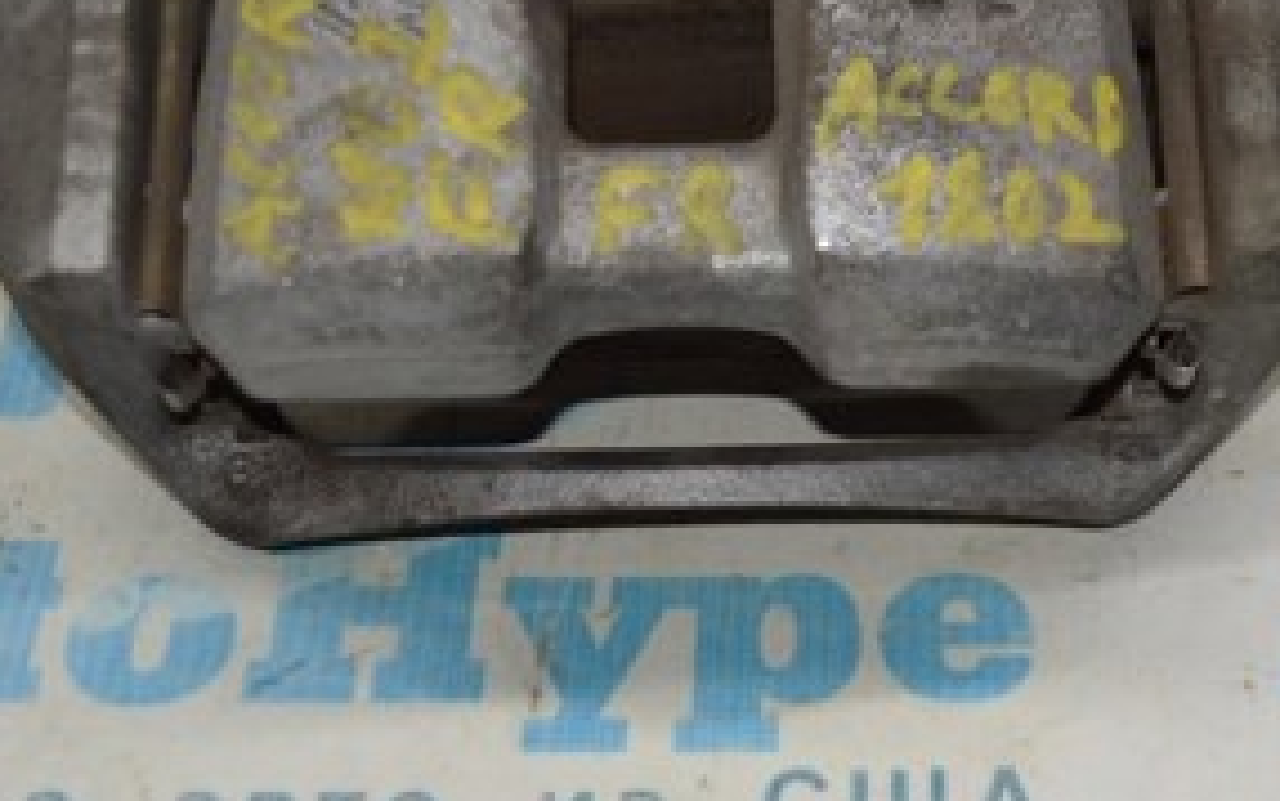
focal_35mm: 92
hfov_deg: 22.4
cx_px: 886
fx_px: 3215
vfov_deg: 14.0
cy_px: 60
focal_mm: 27
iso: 400
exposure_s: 1/100
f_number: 4
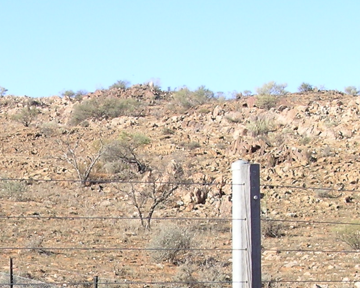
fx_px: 1406
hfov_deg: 14.2
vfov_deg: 11.3
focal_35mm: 132
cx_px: -46
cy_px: 391
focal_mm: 8.7
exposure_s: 1/141
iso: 50
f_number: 5.7
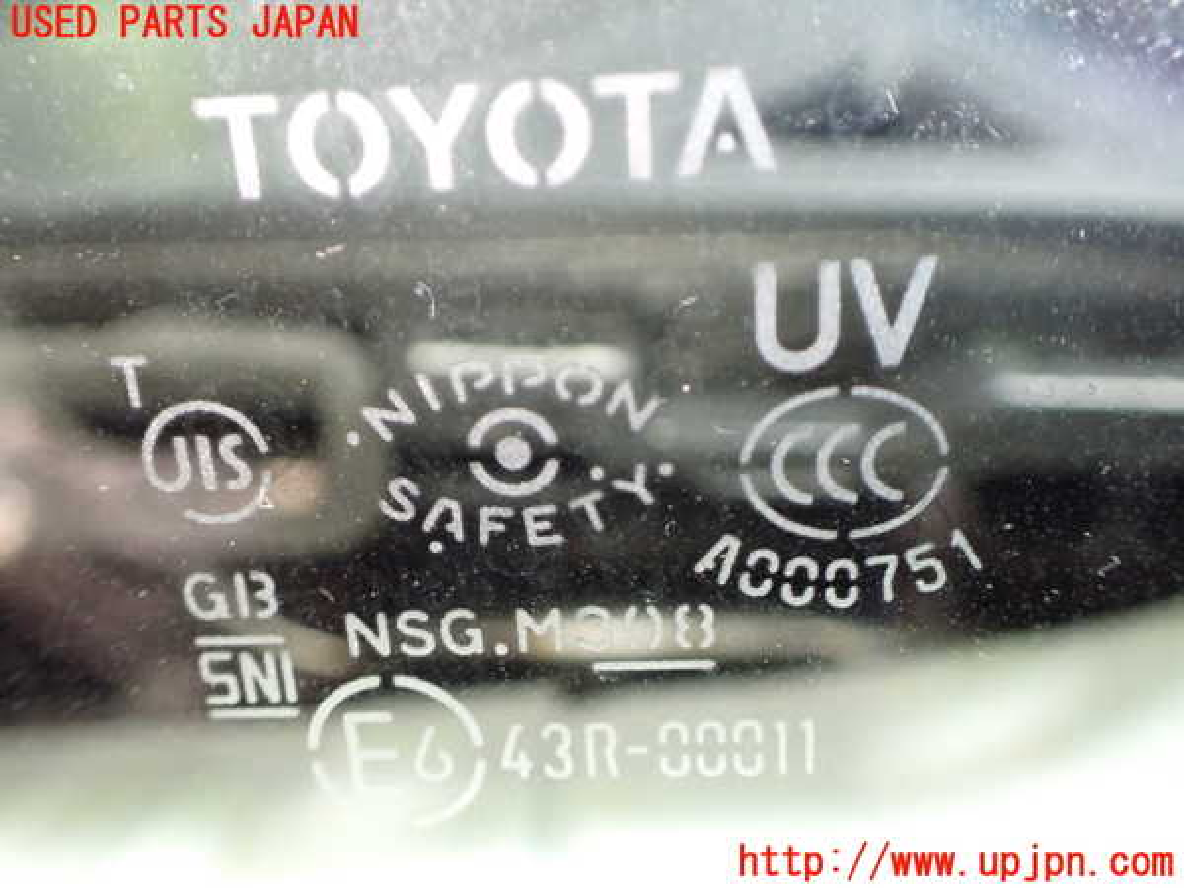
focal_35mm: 30
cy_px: 444
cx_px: 592
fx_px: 1026
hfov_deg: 60.0
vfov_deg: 46.8
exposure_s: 1/80
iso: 800
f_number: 2.3
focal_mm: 5.4
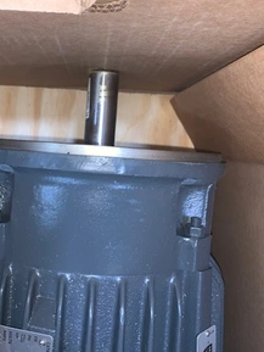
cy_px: 118
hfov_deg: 39.5
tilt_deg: -86.6
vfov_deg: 50.4
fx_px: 366
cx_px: 106
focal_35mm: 36
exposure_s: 1/20
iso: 25
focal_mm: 4.25
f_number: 1.8
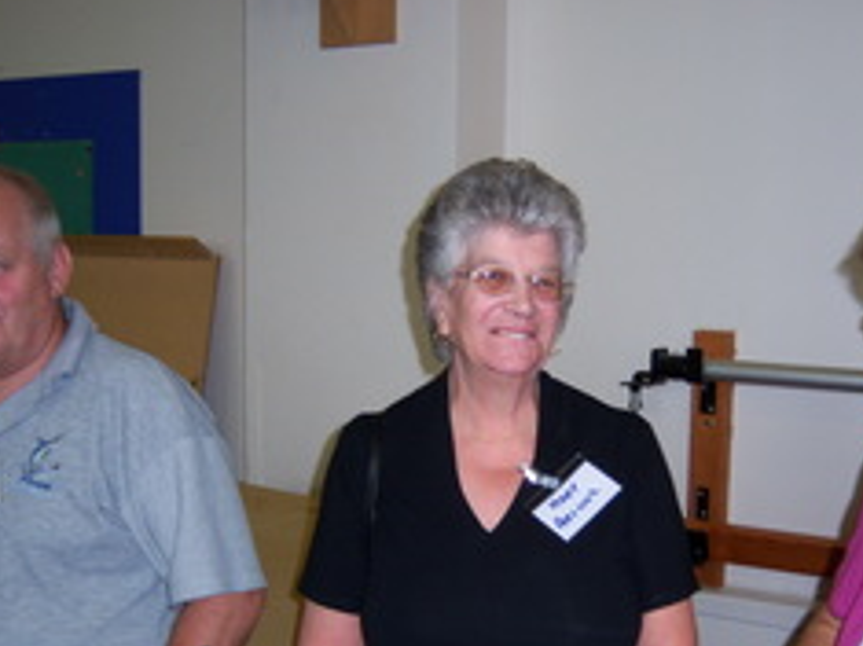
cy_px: 473
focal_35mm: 56
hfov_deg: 34.2
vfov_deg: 25.8
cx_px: 527
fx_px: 1395
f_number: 2.8
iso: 80
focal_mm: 7.5
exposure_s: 1/60
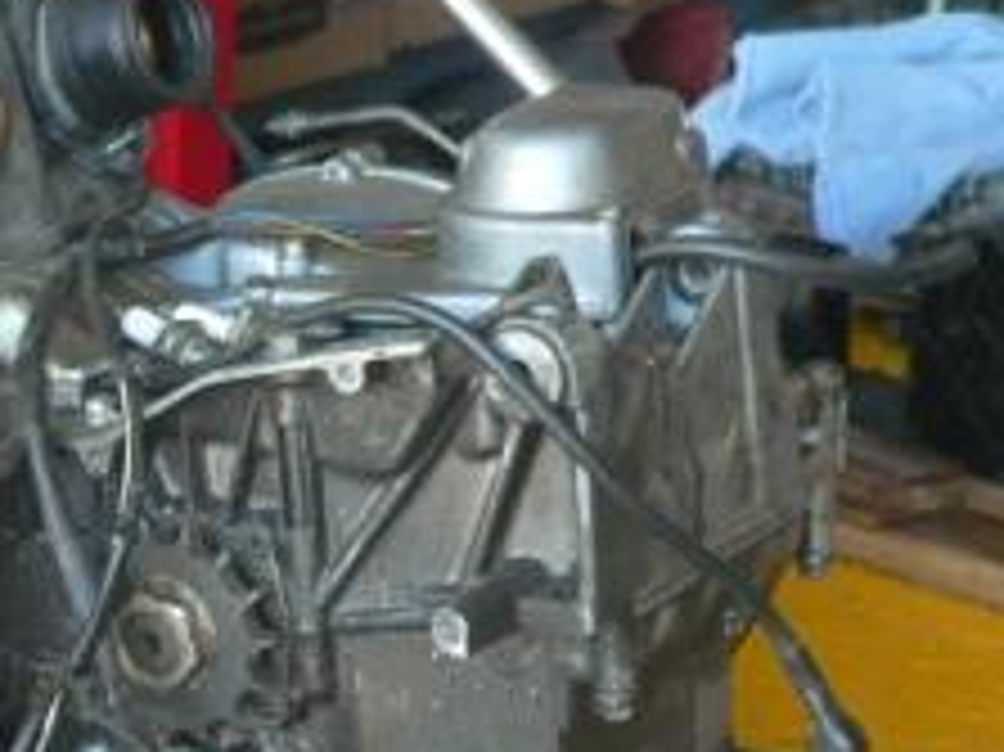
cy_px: 329
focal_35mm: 209
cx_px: 0
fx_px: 6059
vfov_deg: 7.1
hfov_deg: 9.4
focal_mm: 17.2
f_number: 2.8
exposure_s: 1/30
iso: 200
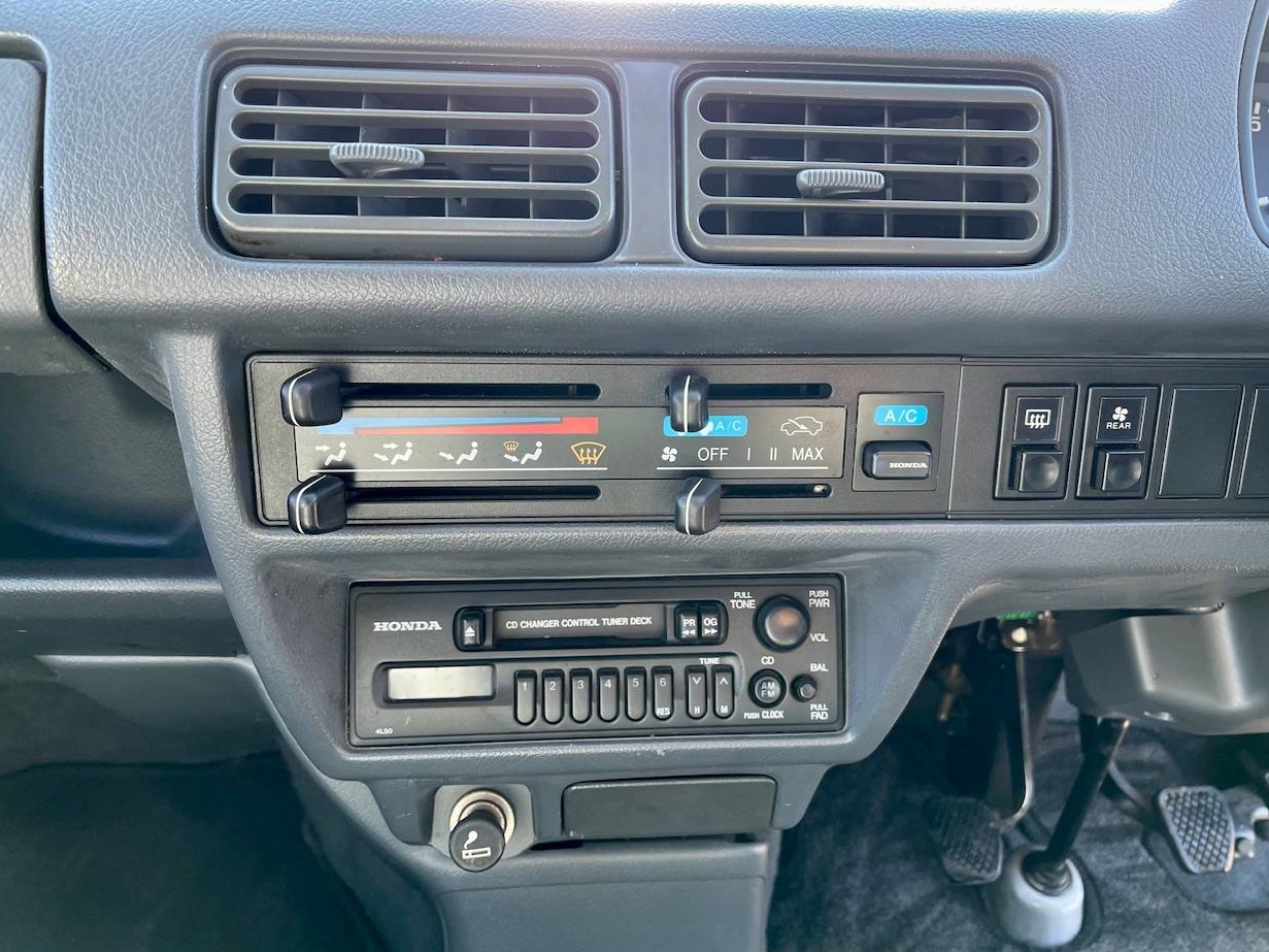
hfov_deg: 67.3
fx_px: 953
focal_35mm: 26
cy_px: 471
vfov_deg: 53.1
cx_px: 659
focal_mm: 5.1
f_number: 1.6
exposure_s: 1/121
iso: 125
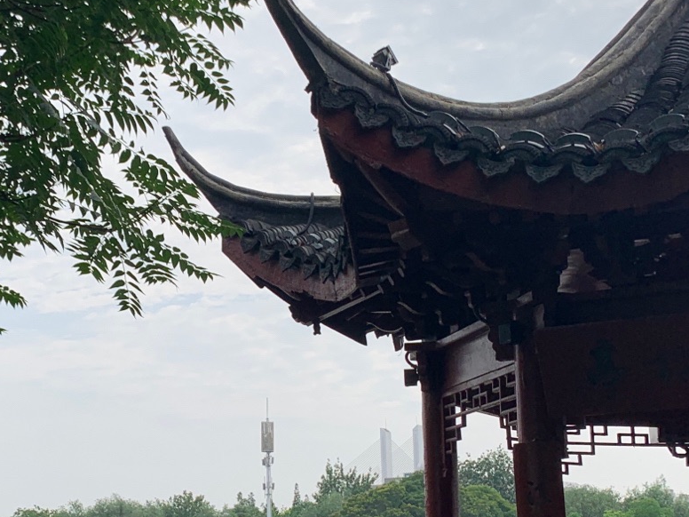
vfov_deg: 21.9
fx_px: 1334
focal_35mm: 67
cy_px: 315
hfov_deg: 28.5
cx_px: 174
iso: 25
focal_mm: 4.25
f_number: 1.8
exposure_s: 1/2481
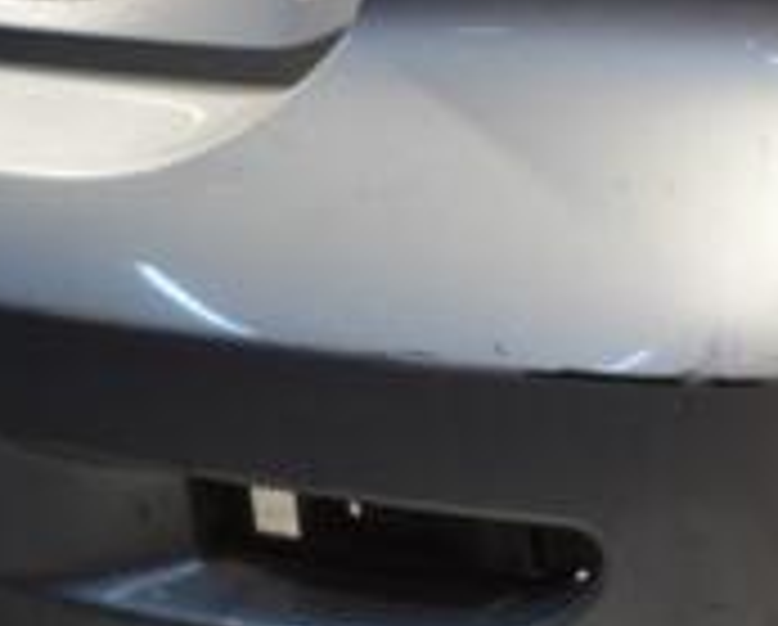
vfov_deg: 13.2
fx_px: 2699
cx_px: 1160
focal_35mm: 117
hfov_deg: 15.2
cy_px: 279
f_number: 4
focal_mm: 24
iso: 100
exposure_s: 1/30
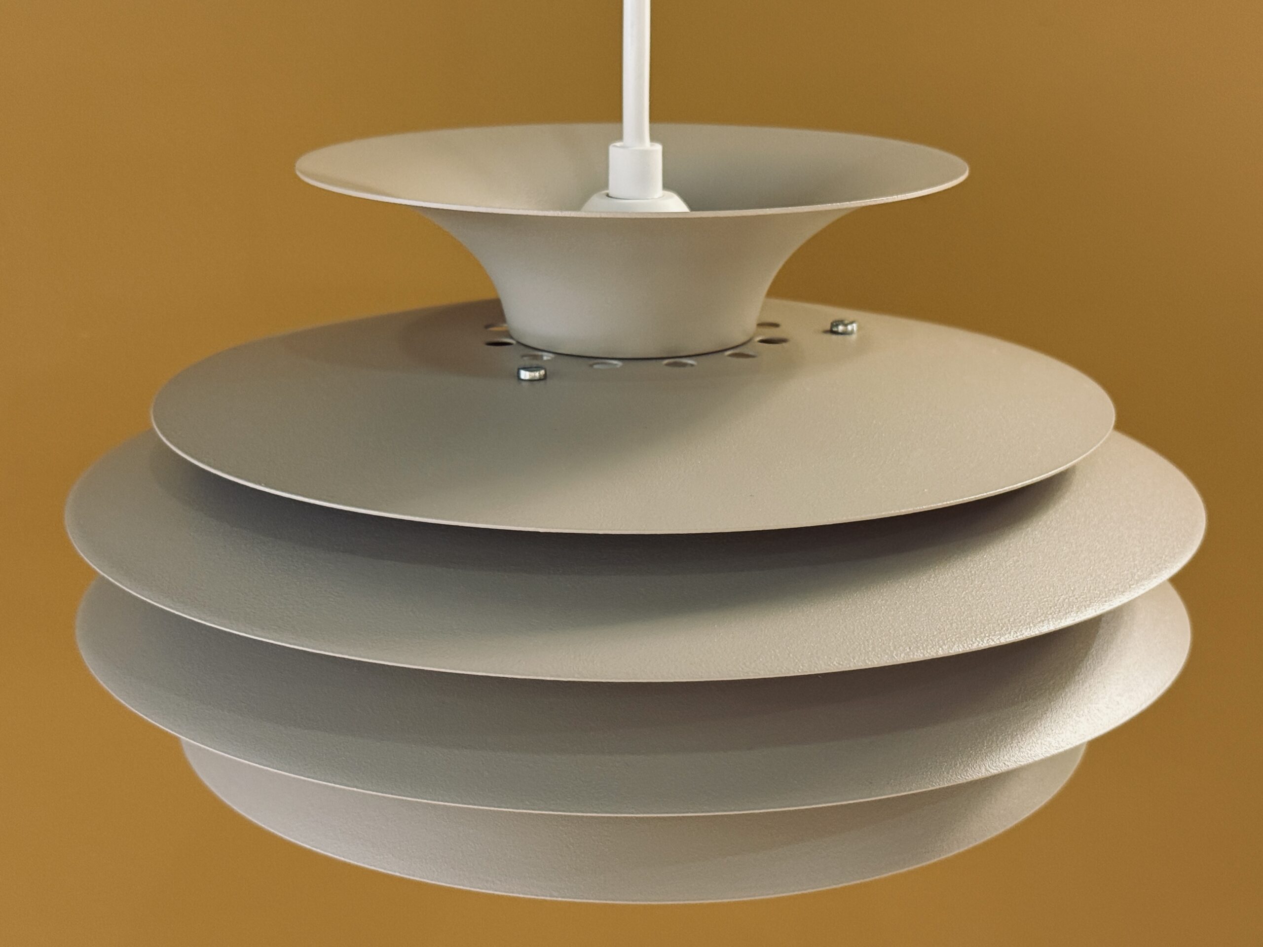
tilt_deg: -16.1
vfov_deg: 30.3
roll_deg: +0.1
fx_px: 1751
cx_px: 632
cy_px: 474
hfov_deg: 39.7
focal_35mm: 48
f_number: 1.78
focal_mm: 6.76
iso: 160
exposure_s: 1/50
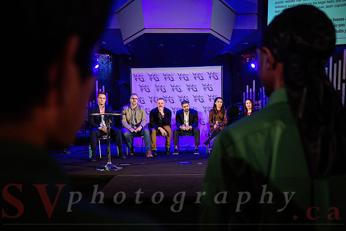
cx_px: 181
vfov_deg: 43.9
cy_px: 138
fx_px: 285
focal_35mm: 30
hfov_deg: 62.5
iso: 1600
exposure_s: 1/250
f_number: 2.8
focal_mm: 24
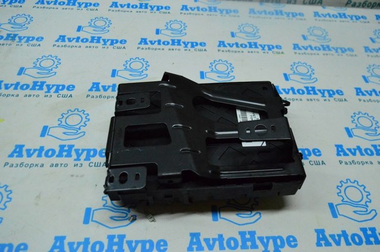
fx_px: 285
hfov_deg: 67.4
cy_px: 126
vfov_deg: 47.8
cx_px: 190
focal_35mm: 27
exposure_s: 1/800
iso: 6400
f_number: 6.3
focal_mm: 18
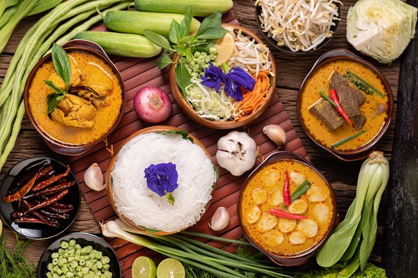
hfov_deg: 33.4
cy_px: 139
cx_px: 209
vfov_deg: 22.6
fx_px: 696
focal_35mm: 60
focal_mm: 60
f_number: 5.6
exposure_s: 1/100
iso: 100
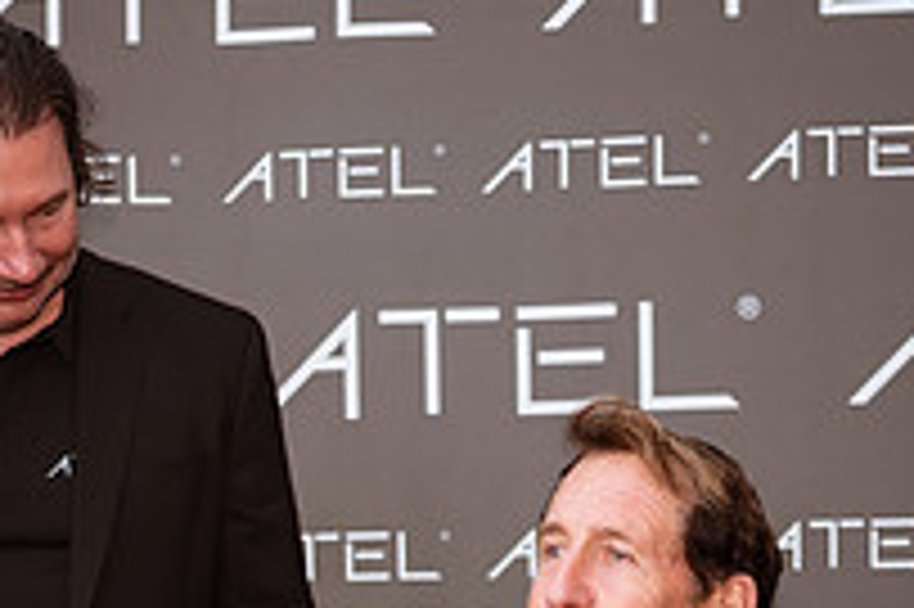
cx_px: 432
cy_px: 619
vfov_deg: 13.5
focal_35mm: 100
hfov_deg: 20.4
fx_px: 2537
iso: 200
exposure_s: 1/400
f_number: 1.8
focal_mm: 35
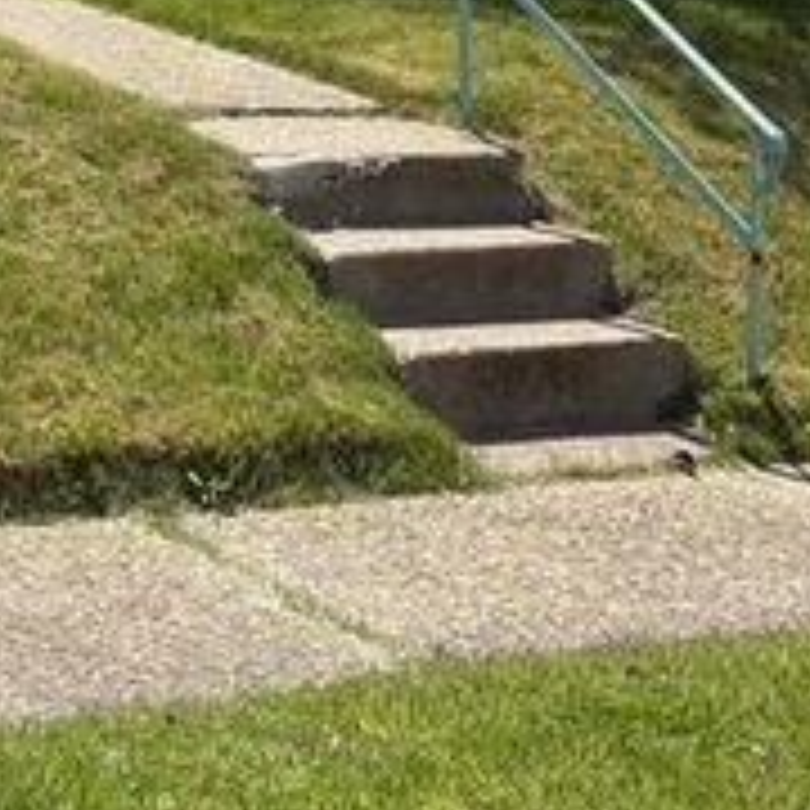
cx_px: -198
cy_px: -119
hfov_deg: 19.1
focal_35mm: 85
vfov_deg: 19.4
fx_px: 2250
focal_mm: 5.96
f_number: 1.6
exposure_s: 1/3448
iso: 50
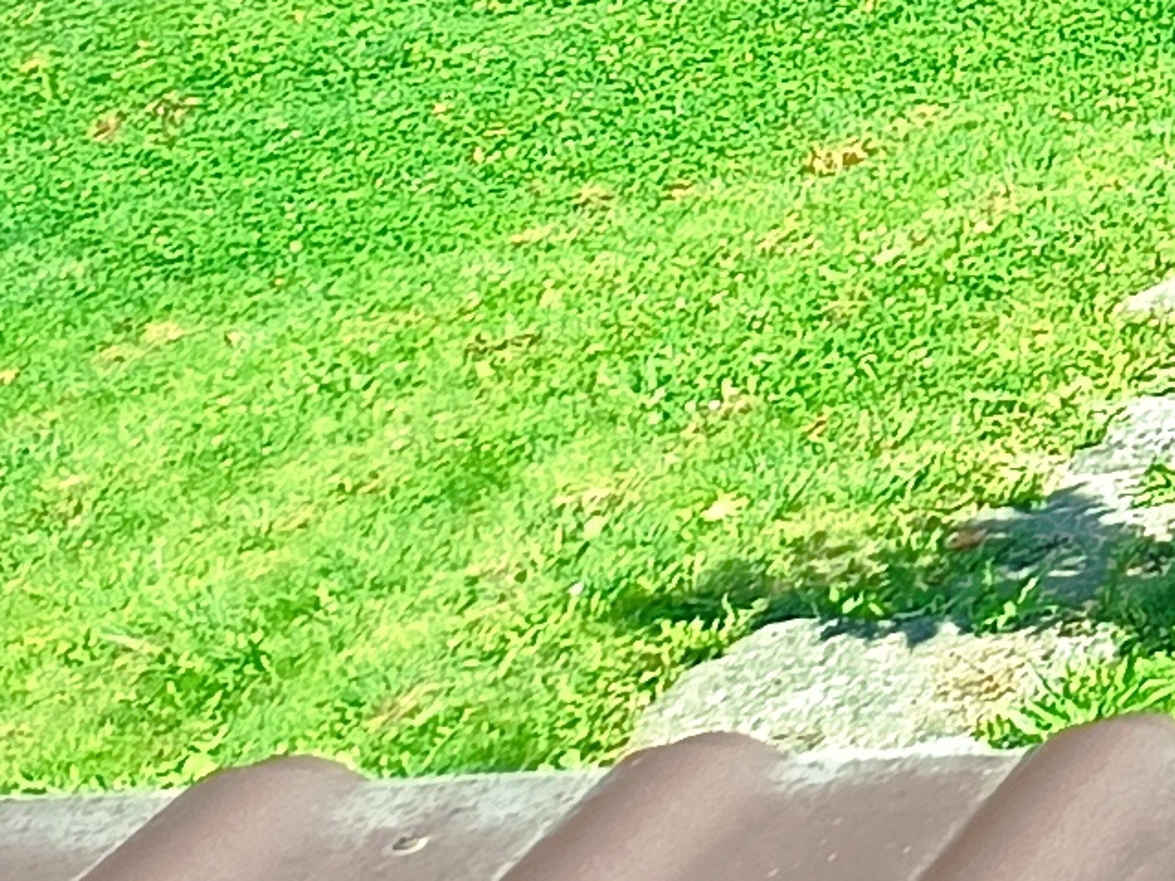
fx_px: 5092
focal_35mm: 150
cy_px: -1419
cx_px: 3409
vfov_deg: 8.7
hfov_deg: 10.1
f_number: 1.7
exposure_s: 1/145
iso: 50
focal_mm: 5.24
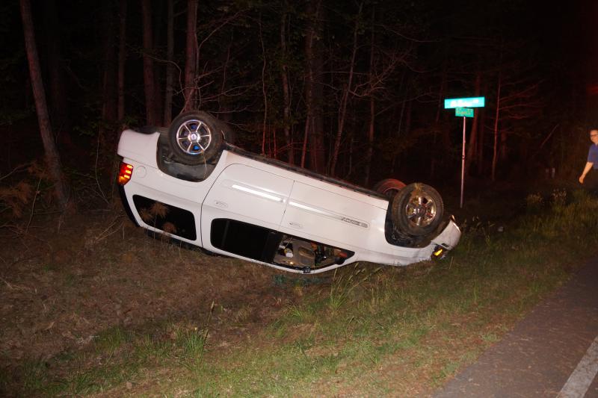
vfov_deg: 47.9
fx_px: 448
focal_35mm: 27
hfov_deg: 67.4
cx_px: 299
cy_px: 199
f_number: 3.5
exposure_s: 1/60
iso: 800
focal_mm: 18
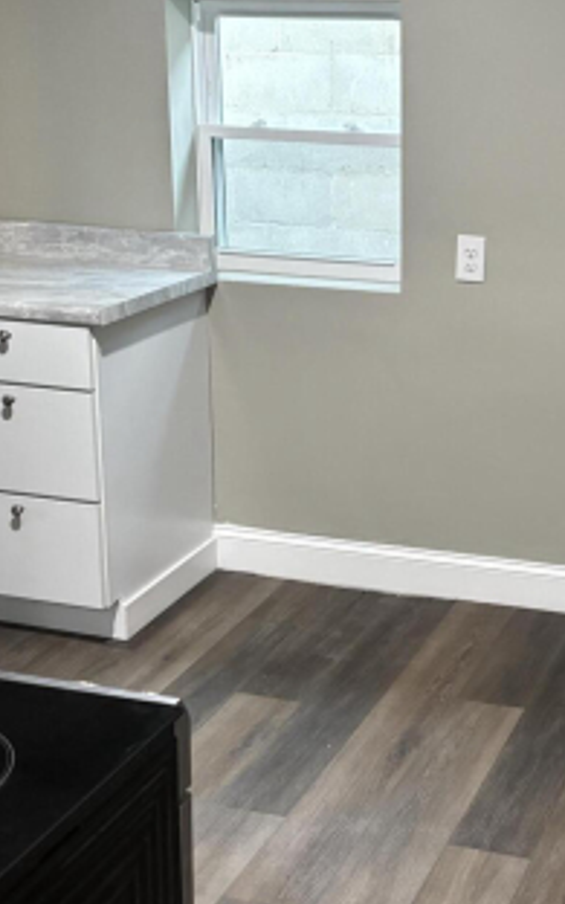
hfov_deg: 21.8
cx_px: 438
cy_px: 422
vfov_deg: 34.5
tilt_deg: -15.5
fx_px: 1454
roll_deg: -1.3
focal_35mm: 59
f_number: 1.6
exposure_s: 1/40
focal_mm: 5.96
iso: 500
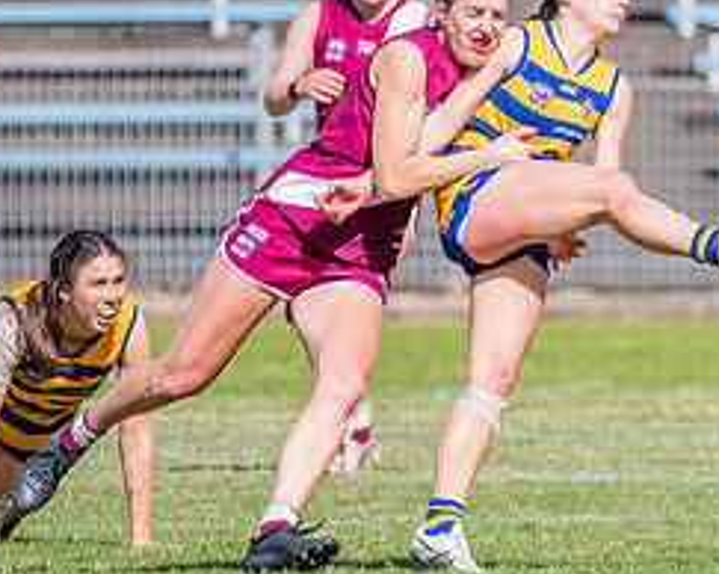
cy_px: 260
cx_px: 654
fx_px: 41186
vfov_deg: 0.8
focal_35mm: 1937
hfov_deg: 1.0
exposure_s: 1/1600
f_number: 8
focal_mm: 600
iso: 800
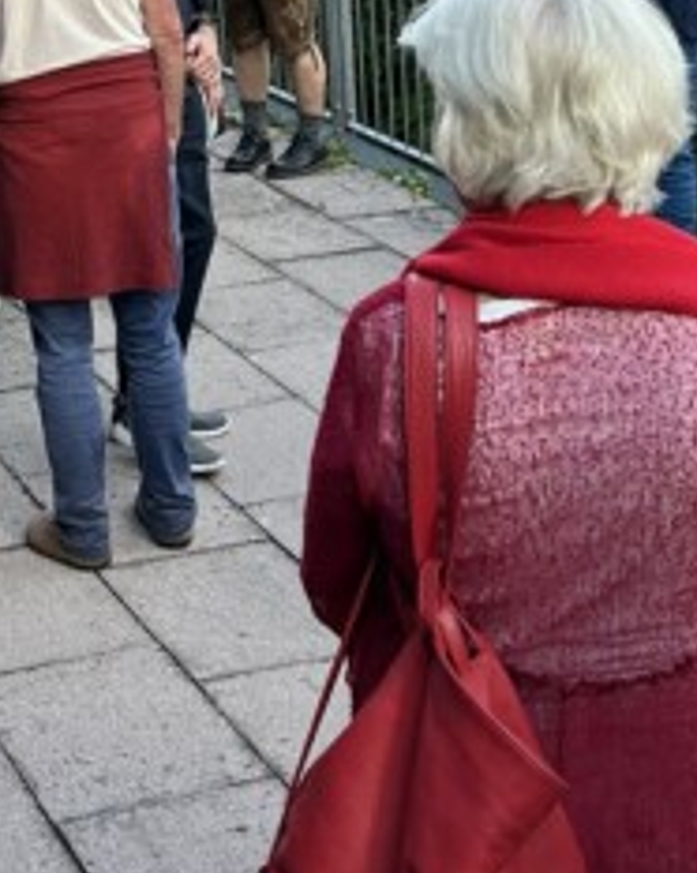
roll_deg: +5.4
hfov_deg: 16.2
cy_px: 58
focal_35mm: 93
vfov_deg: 20.1
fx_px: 2401
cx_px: 0
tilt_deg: -9.3
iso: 50
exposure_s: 1/342
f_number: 1.5
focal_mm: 5.7
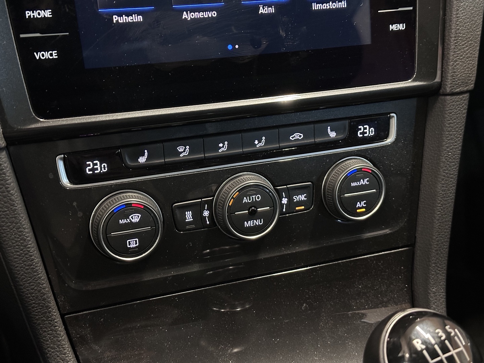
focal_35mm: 48
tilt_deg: -29.7
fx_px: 671
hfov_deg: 39.7
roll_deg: -2.4
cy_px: 182
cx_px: 242
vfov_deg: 30.3
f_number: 1.78
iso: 500
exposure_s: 1/34
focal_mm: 6.86
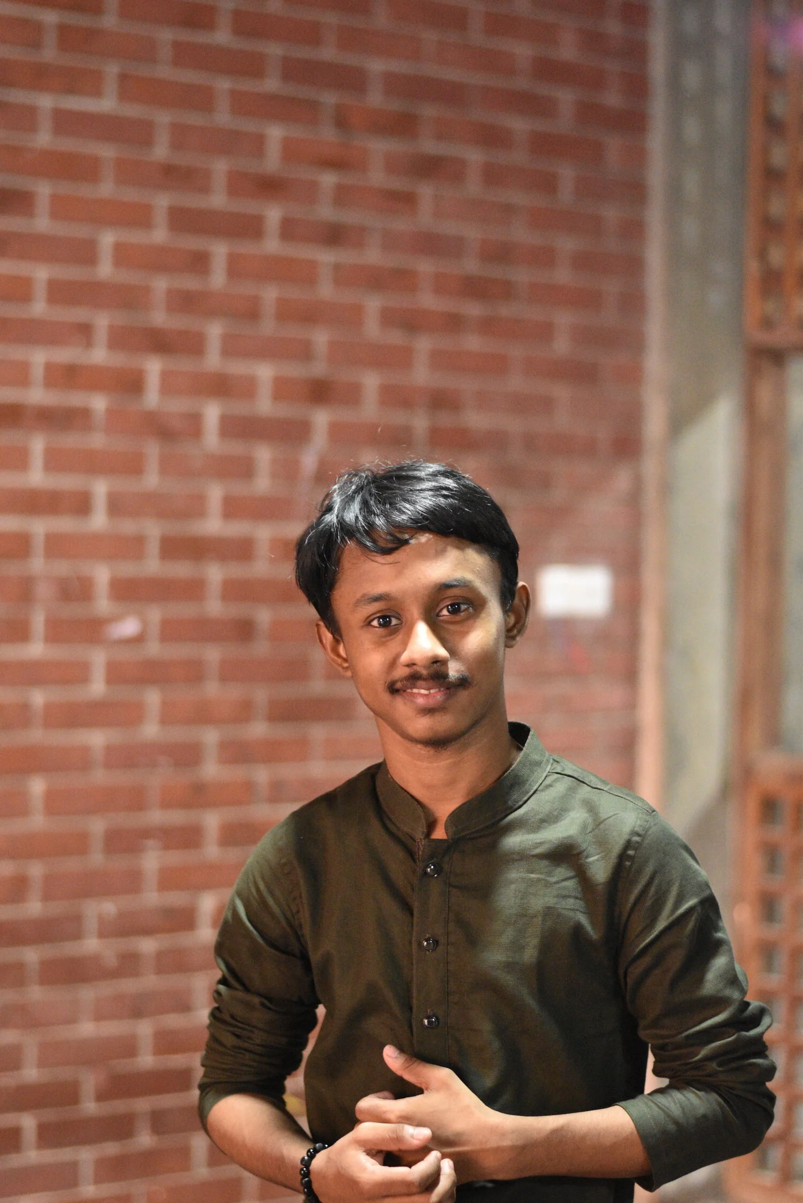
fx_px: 2508
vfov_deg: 27.0
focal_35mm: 75
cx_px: 402
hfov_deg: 18.2
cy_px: 602
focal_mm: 50
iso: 3200
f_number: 1.8
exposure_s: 1/200
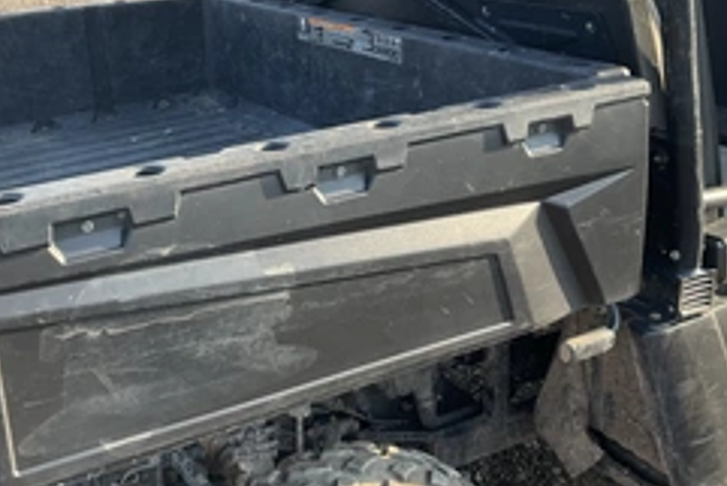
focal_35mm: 50
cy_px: 211
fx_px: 1010
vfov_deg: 27.0
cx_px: 305
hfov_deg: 39.5
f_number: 1.8
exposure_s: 1/169
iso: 20
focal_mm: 3
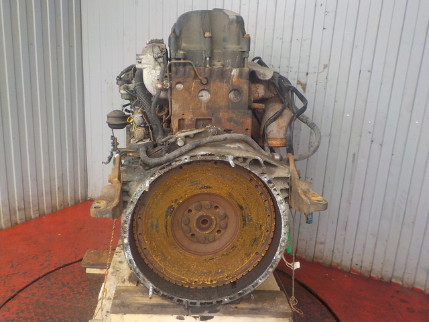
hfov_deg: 60.0
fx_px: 372
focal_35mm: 30
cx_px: 214
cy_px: 161
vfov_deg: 46.8
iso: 250
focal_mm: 4.1
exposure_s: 1/30
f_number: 3.3
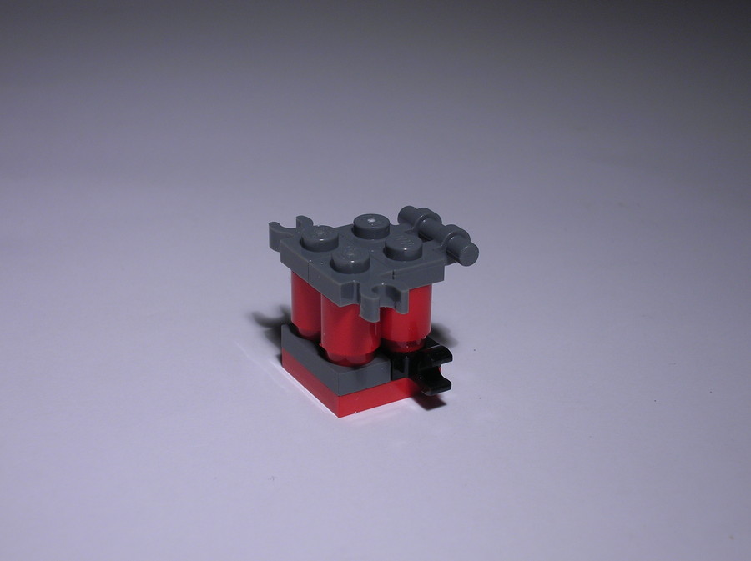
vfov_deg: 23.2
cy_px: 280
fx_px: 1365
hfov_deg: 30.8
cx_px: 376
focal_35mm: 63
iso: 50
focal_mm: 10.4
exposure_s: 1/56.7
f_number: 3.6
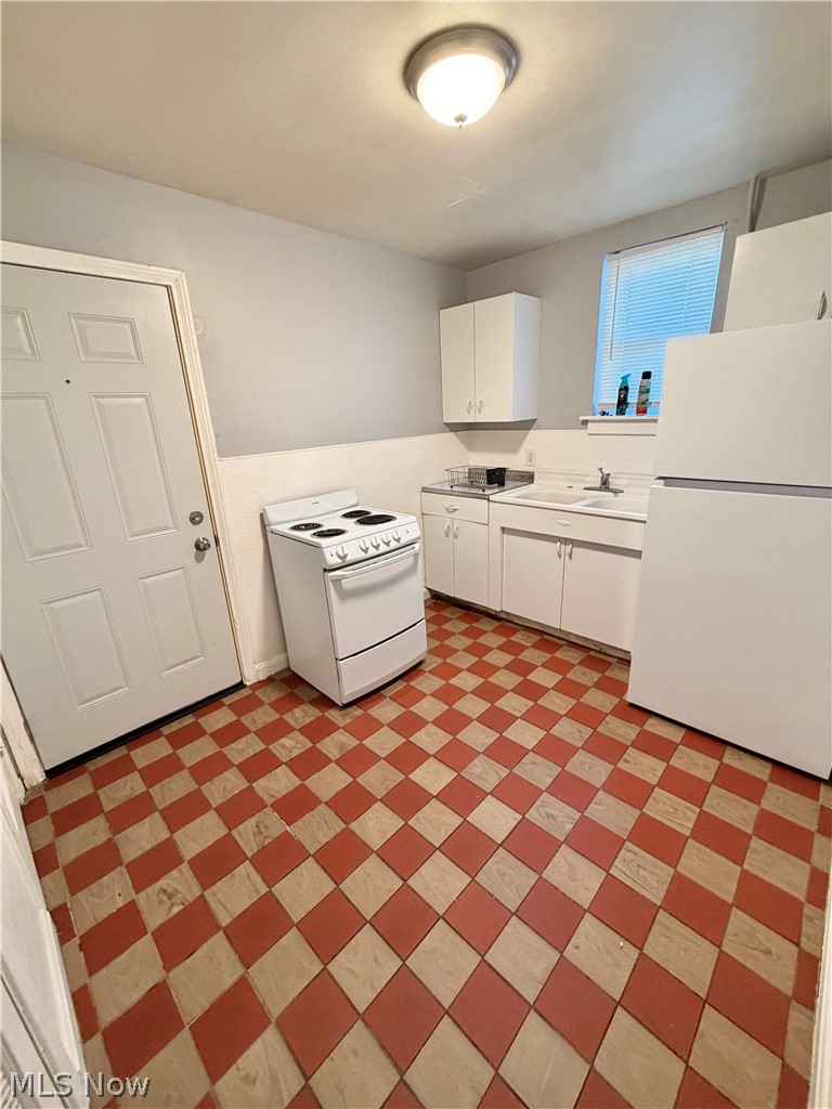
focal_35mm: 14
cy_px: 554
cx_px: 416
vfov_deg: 102.1
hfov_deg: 85.7
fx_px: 449
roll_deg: +2.3
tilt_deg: -18.7
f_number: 2.2
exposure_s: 1/60
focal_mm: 2.22
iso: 320
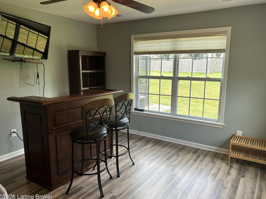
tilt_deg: -11.5
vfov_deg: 51.3
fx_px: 207
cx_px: 136
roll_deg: -0.7
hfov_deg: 65.3
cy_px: 103
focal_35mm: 27
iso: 50
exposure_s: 1/120
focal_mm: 5.7
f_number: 1.5
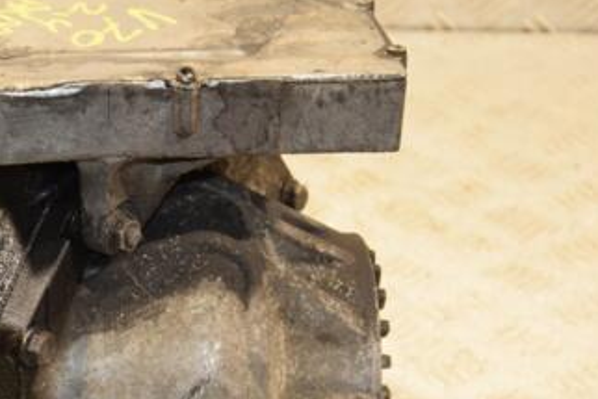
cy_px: 327
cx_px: 110
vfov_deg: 10.2
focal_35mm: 134
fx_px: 2227
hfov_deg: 15.2
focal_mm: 48
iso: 800
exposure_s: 1/200
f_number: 4.8
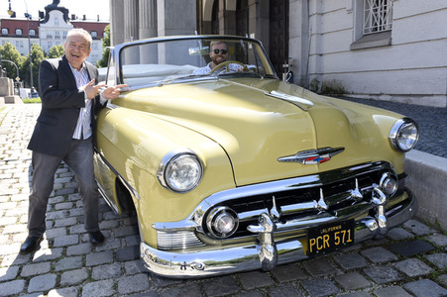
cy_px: 148
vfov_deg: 38.3
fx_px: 428
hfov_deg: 55.1
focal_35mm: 34
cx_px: 224
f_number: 6.3
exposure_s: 1/160
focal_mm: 23
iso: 160
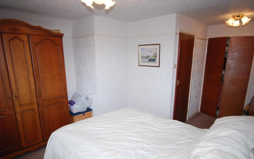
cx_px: 129
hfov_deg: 80.8
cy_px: 90
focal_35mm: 22
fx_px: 149
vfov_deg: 55.8
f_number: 4.8
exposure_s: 1/60
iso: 200
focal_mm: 13
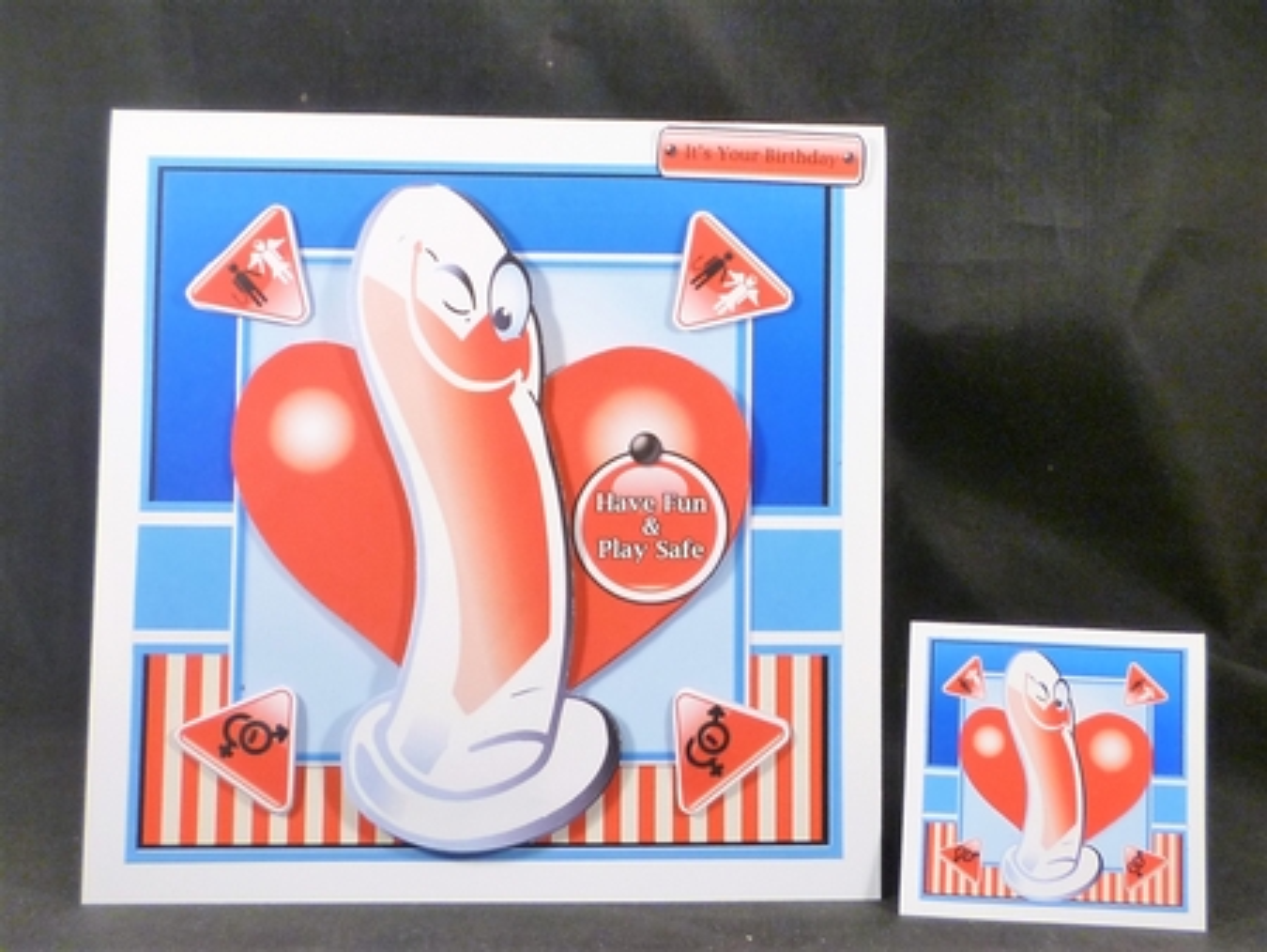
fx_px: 1062
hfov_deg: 61.6
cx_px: 634
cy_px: 476
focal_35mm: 29
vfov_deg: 48.3
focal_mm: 5.2
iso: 200
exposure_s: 1/30
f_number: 3.3
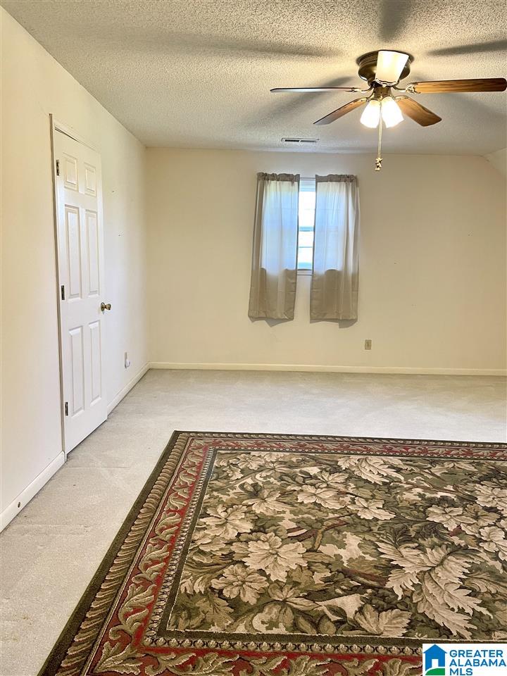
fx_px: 508
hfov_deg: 53.1
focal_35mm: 26
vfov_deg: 67.3
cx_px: 254
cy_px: 338
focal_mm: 4.2
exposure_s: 1/60
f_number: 1.6
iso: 100
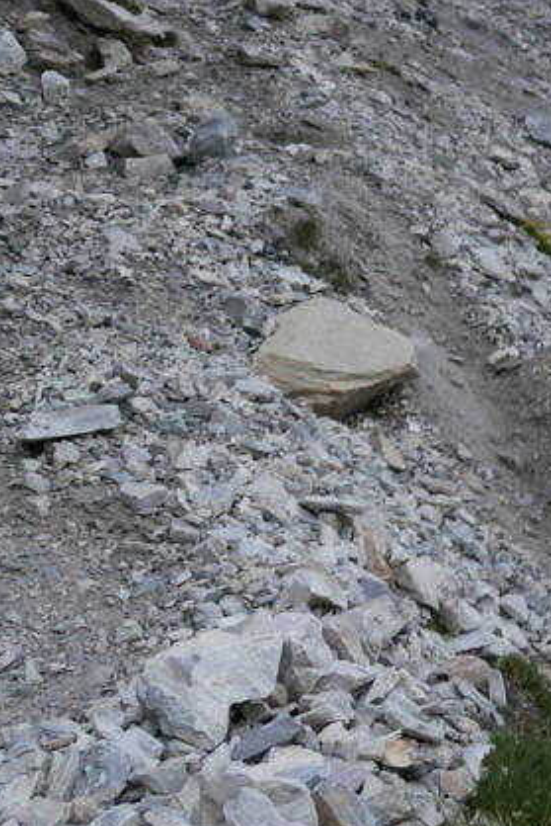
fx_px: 1537
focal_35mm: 67
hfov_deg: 20.3
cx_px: 362
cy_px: 188
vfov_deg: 29.5
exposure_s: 1/80
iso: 1000
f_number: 2.3
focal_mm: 15.9
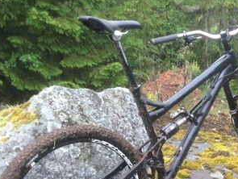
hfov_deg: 23.2
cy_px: 165
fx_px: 558
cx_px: 230
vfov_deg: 17.9
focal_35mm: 81
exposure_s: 1/120
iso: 80
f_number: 2.4
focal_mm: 4.12
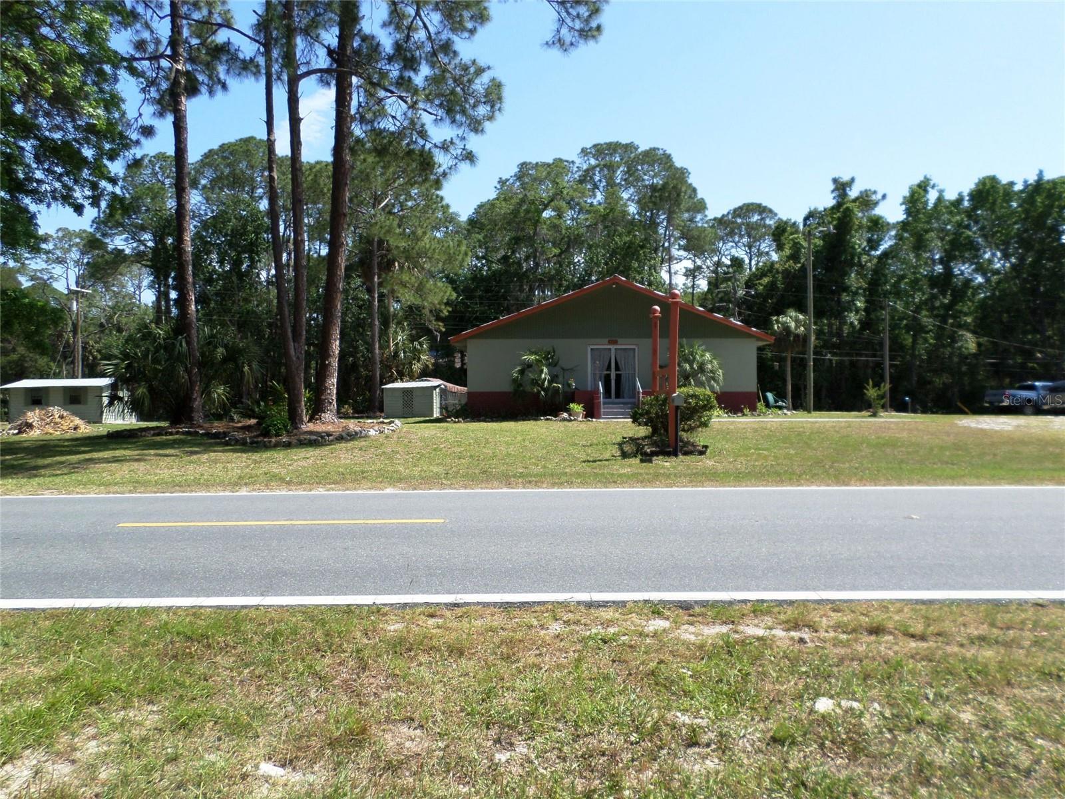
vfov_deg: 54.9
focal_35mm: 25
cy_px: 400
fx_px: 769
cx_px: 532
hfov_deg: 69.4
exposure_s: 1/1000
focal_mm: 4.5
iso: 80
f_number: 2.5
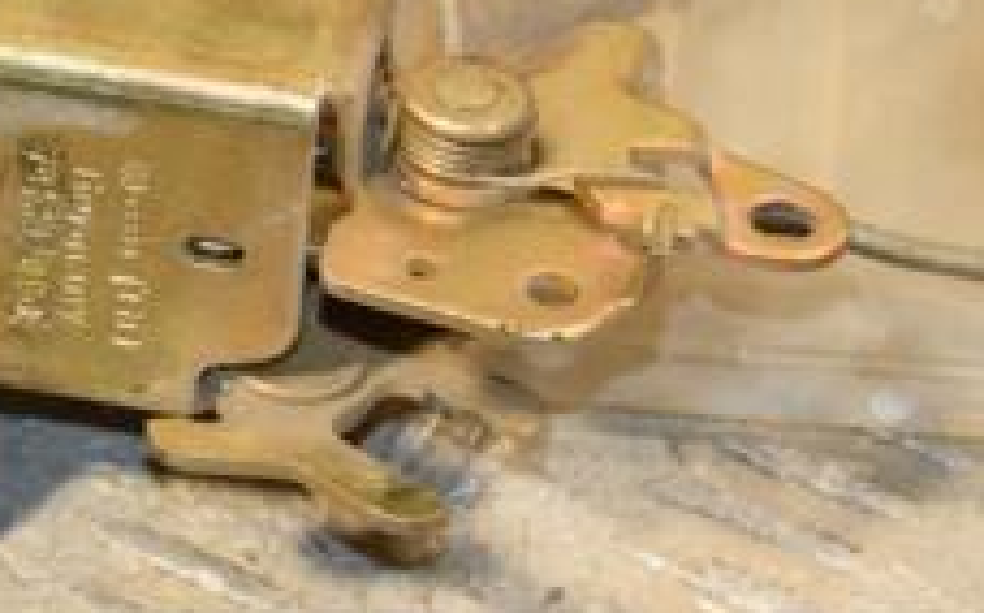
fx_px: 7555
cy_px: 104
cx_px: 73
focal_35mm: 282
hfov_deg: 7.4
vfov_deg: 4.6
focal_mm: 70
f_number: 5.3
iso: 800
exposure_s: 1/200
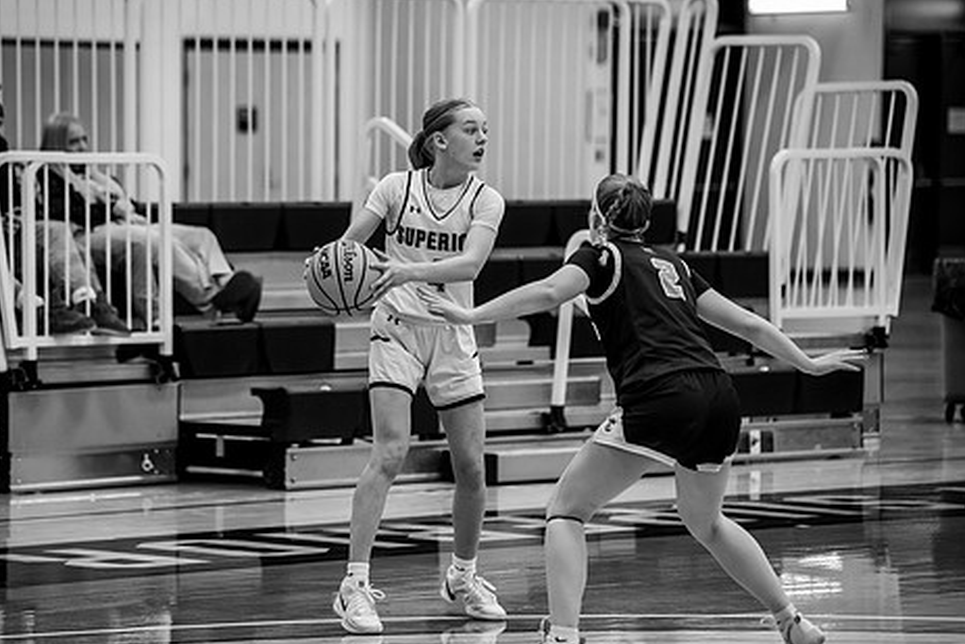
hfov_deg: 10.8
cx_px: 370
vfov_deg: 7.2
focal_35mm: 190
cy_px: 345
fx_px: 5094
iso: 1600
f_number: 3.2
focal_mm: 132
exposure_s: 1/640
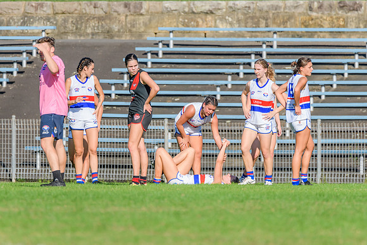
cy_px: 134
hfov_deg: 2.5
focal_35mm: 809
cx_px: 176
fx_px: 8249
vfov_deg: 1.7
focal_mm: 600
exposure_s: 1/1600
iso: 640
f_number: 8
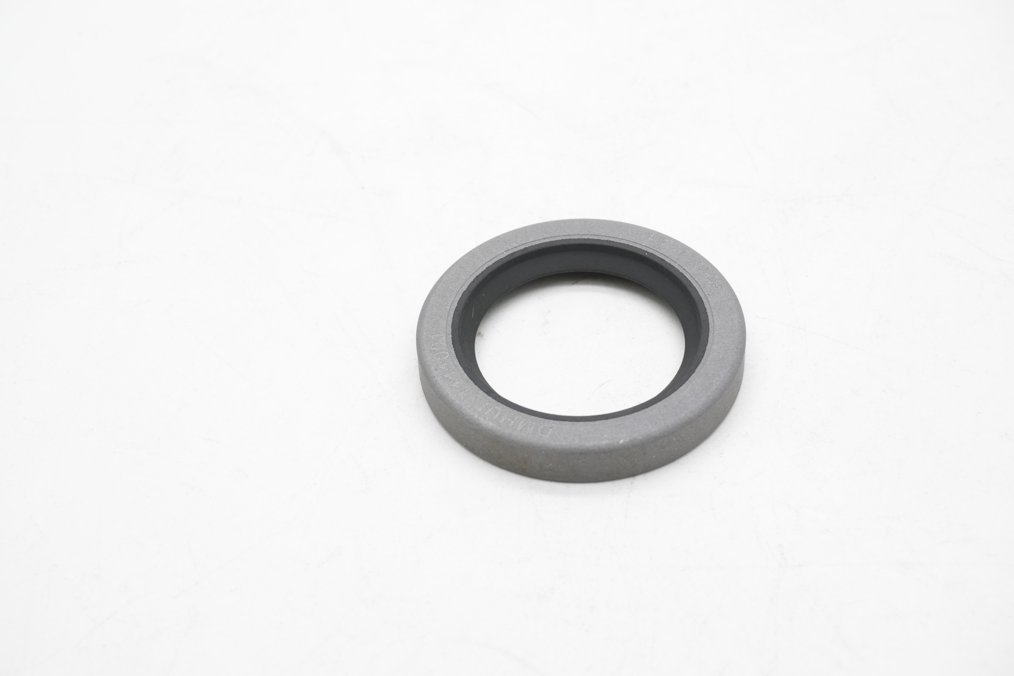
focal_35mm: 64
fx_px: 1817
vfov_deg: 21.1
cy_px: 338
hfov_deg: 31.2
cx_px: 507
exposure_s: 1/80
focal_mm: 43
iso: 1000
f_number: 11
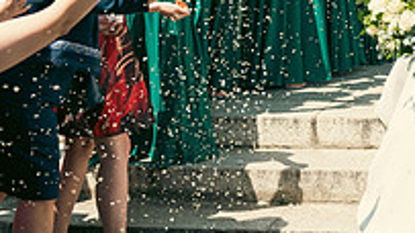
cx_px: 480
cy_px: -79
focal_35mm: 96
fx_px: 1056
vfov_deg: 12.2
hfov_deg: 20.9
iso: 100
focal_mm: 32
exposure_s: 1/800
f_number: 3.5
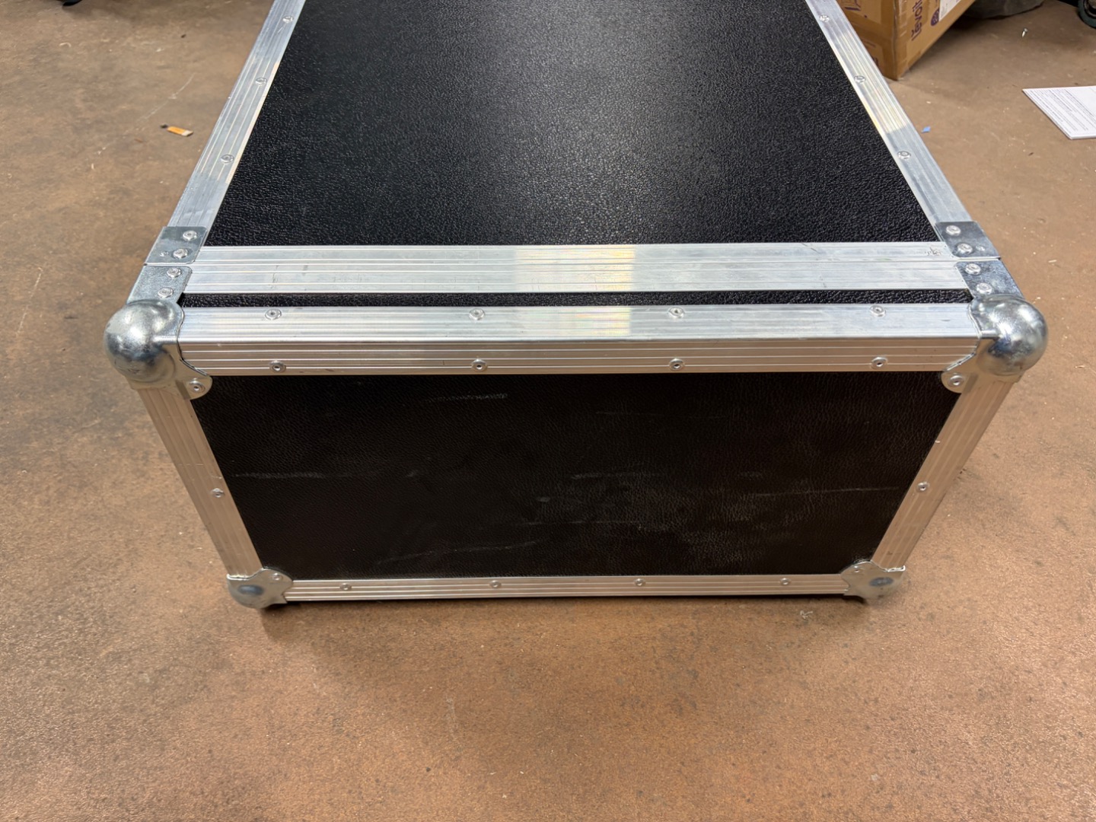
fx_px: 823
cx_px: 548
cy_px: 411
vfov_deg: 53.1
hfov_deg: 67.3
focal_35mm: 26
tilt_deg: -47.4
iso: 125
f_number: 1.6
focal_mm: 5.96
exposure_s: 1/50
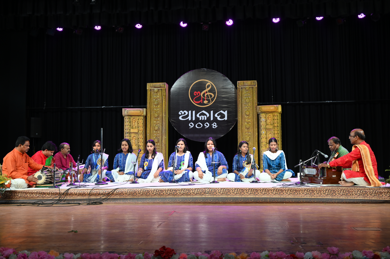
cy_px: 130
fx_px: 401
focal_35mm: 37
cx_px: 195
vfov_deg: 35.9
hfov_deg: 51.9
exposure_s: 1/160
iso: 1250
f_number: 5.6
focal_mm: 37
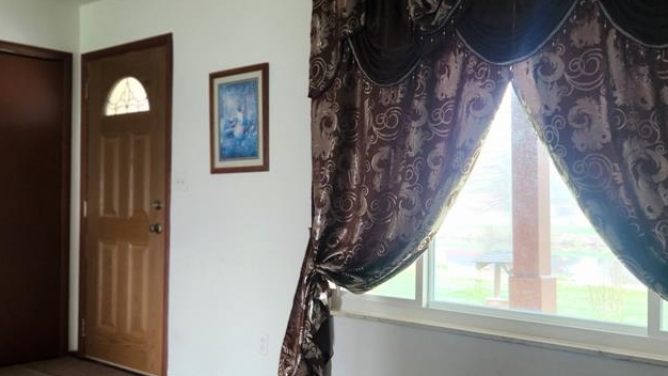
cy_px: 207
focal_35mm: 41
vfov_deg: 29.0
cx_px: 329
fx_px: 726
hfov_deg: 49.4
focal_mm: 5.4
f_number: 1.8
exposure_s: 1/30
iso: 320
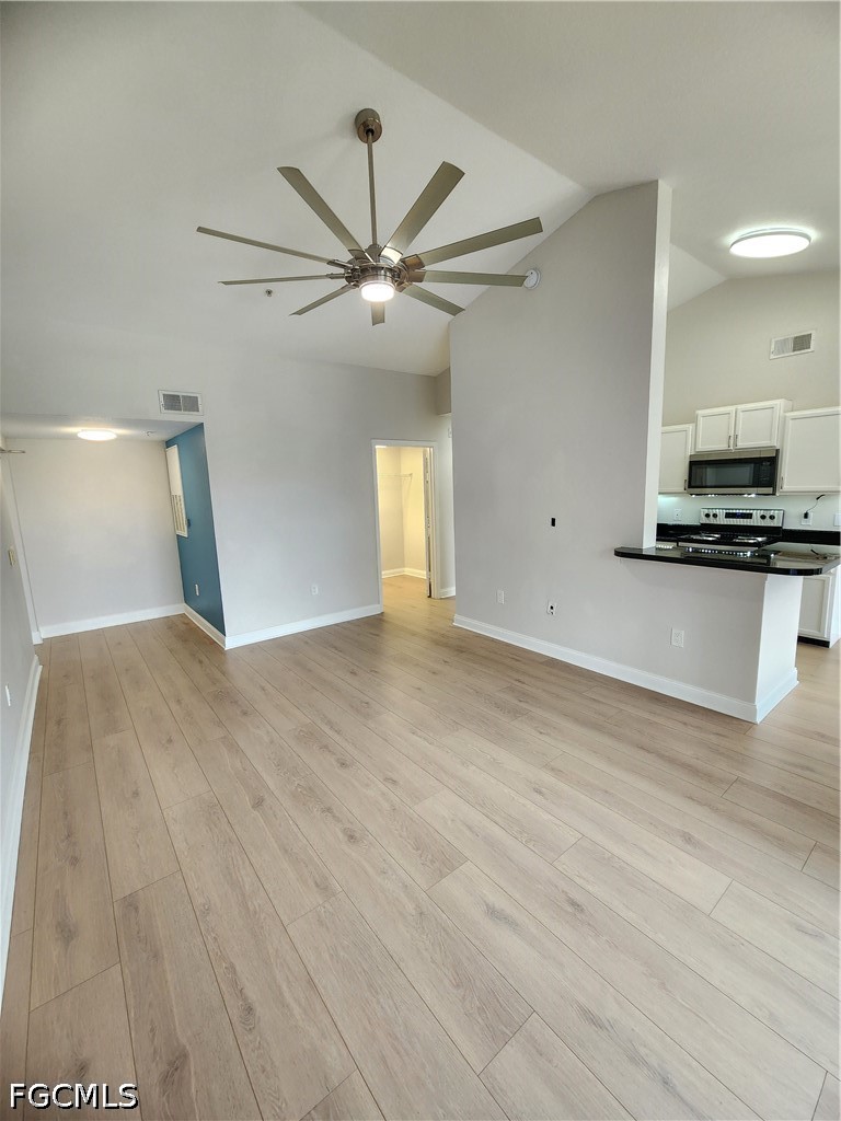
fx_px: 421
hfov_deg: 89.9
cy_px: 560
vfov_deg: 106.2
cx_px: 420
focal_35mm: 13
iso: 200
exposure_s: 1/60
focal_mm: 2.2
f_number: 2.2
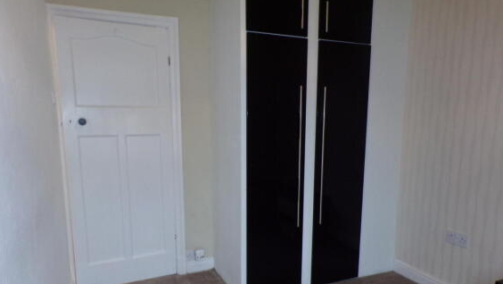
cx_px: 255
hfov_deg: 69.8
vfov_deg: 42.6
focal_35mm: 27
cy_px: 178
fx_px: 360
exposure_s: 1/34
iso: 200
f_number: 3
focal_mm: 4.3
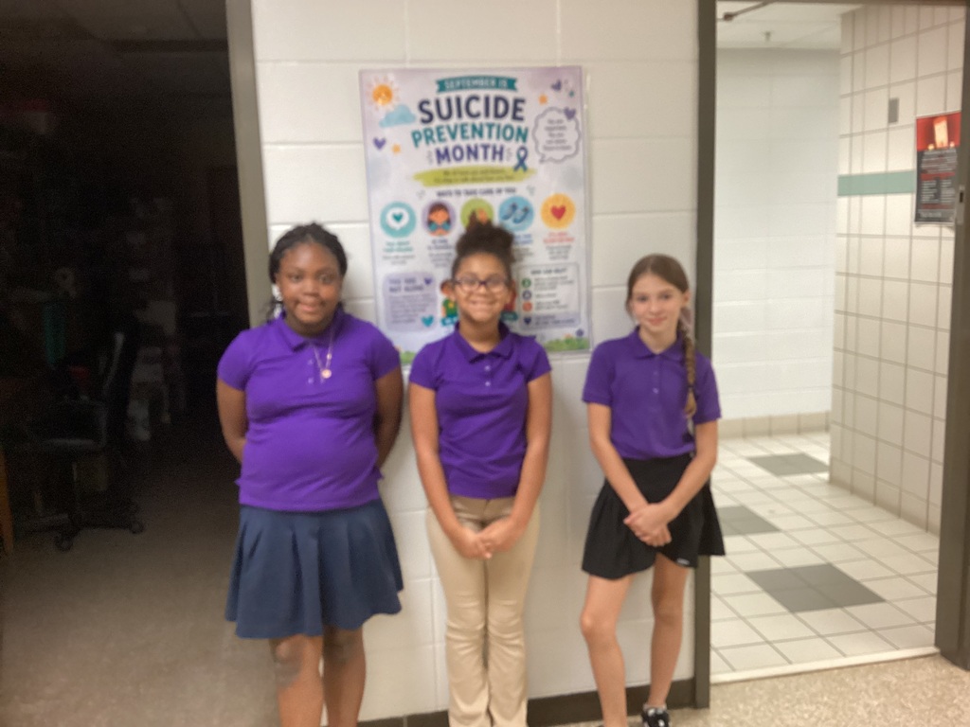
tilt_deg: -10.6
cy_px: 364
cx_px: 485
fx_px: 869
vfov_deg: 45.4
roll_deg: +1.6
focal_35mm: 31
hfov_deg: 58.4
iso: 320
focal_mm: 3.3
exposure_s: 1/50
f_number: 2.4
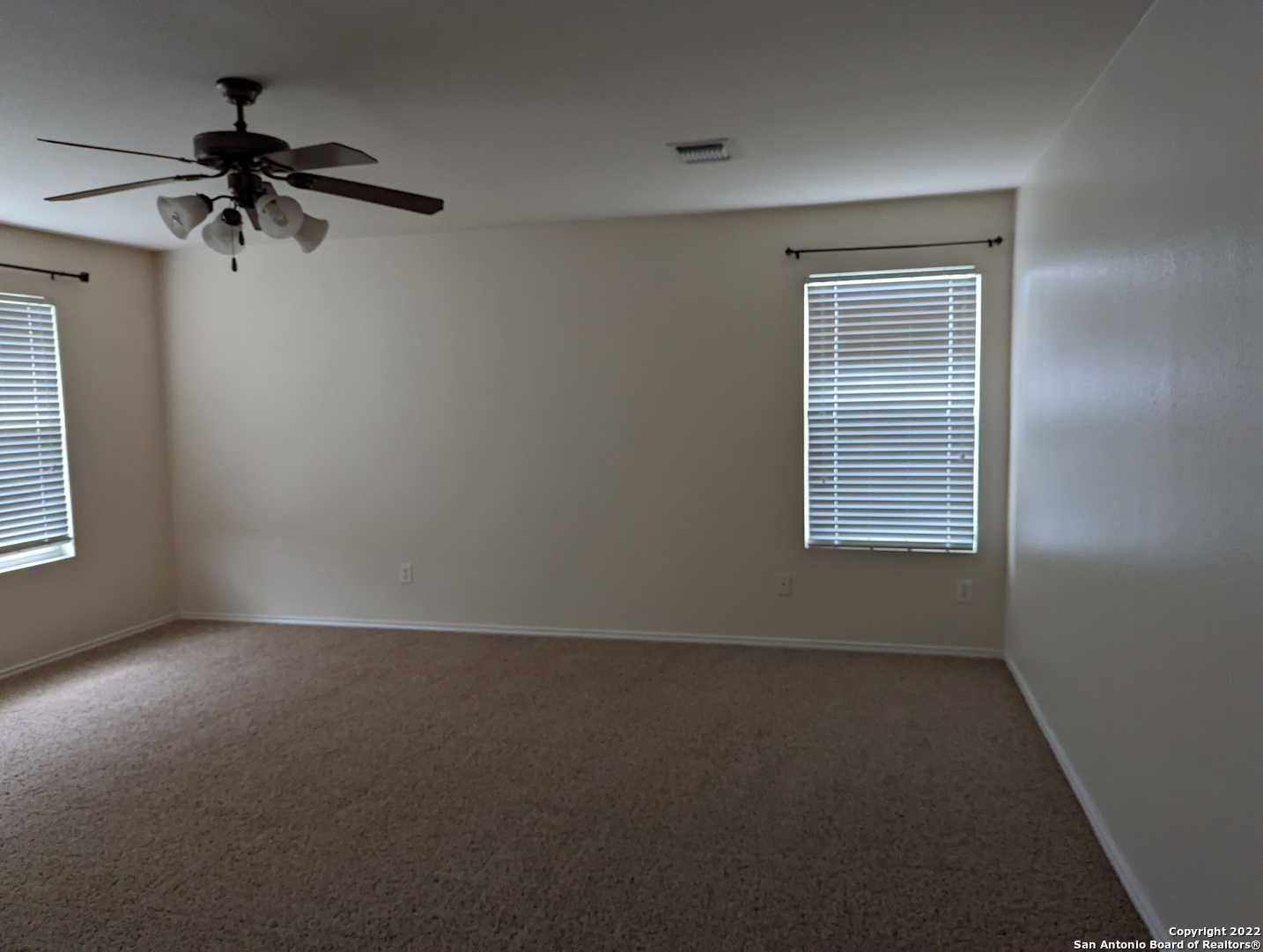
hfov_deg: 71.5
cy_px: 476
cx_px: 632
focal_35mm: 24
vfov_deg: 56.9
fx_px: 877
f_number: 1.85
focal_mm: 6.81
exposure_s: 1/158
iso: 650
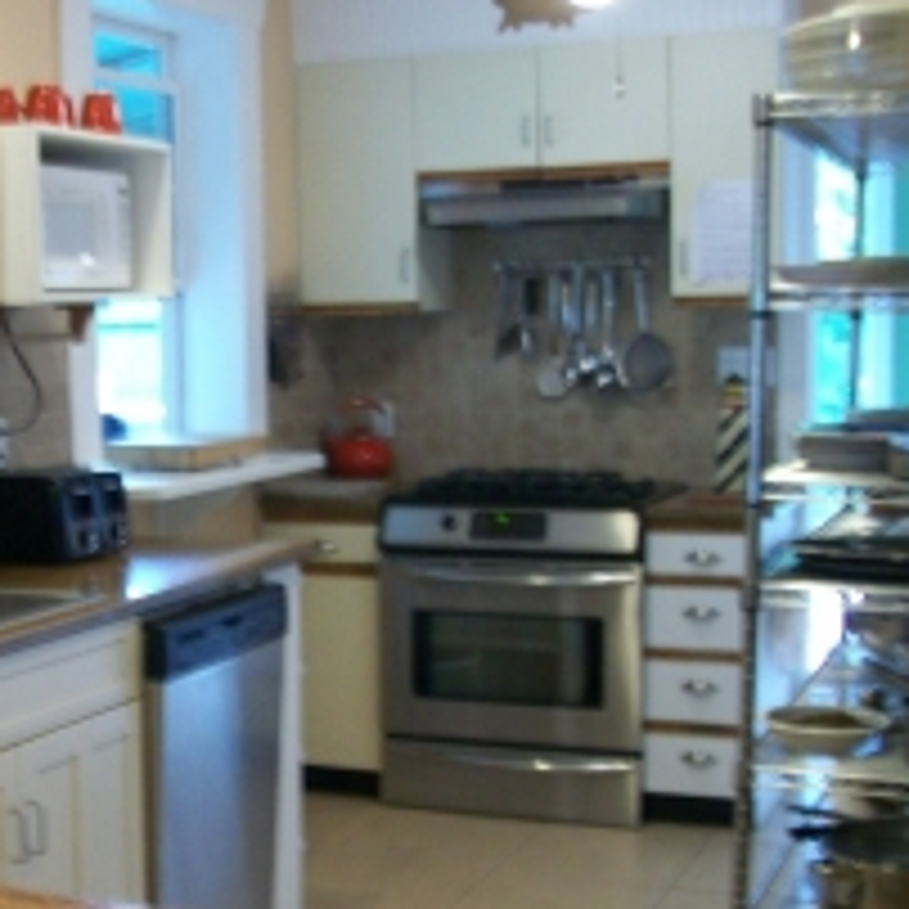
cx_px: 68
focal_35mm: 63
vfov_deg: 27.2
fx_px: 1872
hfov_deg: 26.3
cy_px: 567
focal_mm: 6
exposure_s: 1/16.3
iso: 160
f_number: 2.7
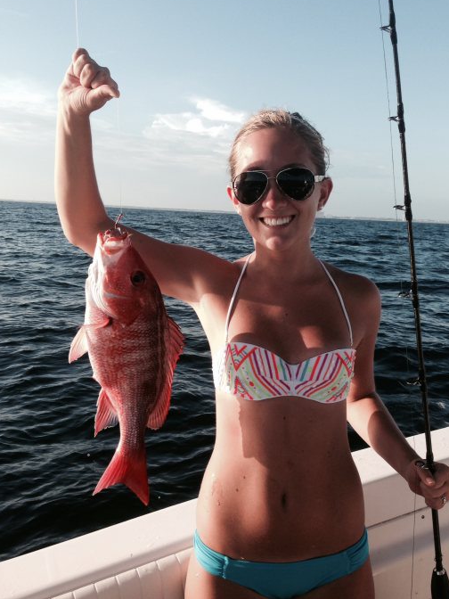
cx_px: 242
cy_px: 313
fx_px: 623
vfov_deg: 51.3
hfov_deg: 39.6
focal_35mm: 36
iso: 50
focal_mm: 4.12
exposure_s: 1/723
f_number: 2.4
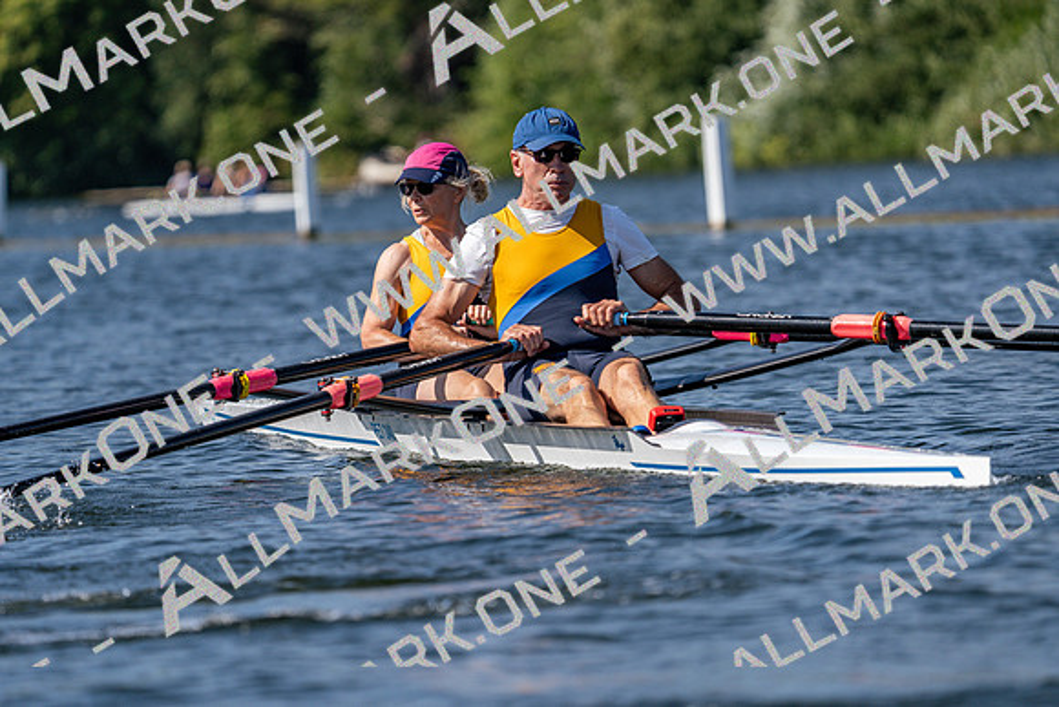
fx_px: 10827
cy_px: 354
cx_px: 530
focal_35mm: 368
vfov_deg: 3.7
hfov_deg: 5.6
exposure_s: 1/2000
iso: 250
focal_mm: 368
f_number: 6.3
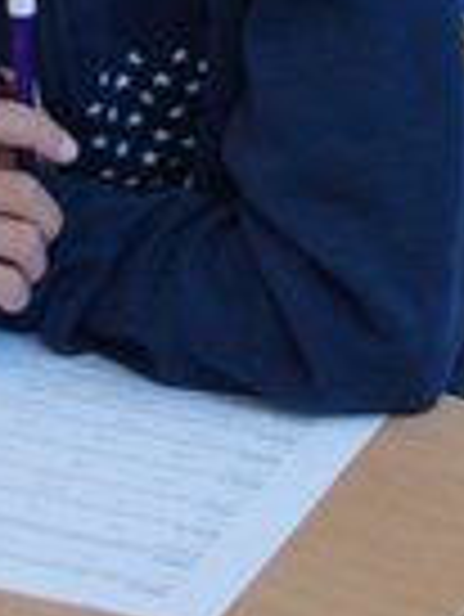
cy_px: -339
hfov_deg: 7.2
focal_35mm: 205
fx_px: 3658
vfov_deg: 9.4
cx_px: 68
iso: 1250
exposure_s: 1/160
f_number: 4.5
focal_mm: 30
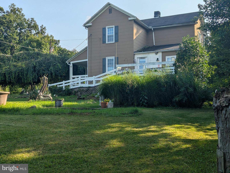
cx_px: 115
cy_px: 86
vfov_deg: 30.3
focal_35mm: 48
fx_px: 319
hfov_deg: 39.6
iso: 49
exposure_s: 1/1616
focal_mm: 6.81
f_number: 1.85
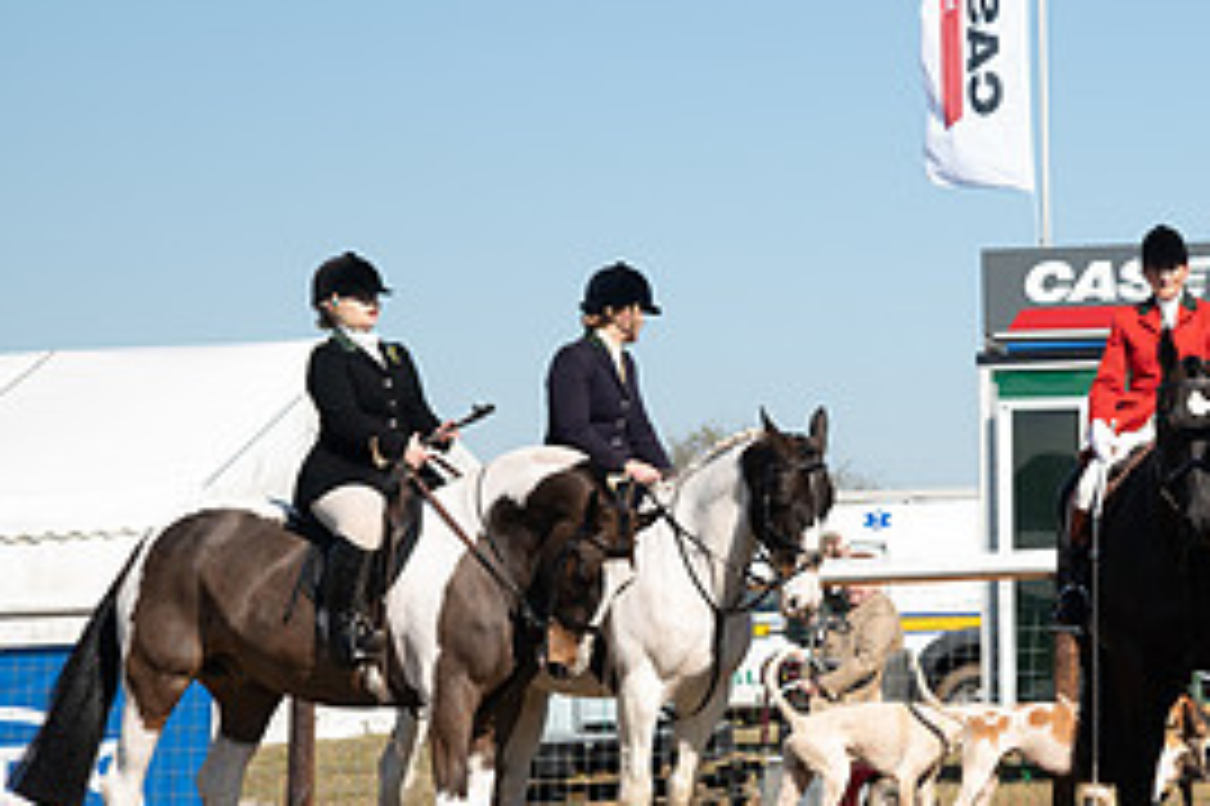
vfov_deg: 9.1
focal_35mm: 151
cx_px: 1295
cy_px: 243
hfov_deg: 13.4
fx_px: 5072
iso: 64
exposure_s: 1/250
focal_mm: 70
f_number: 5
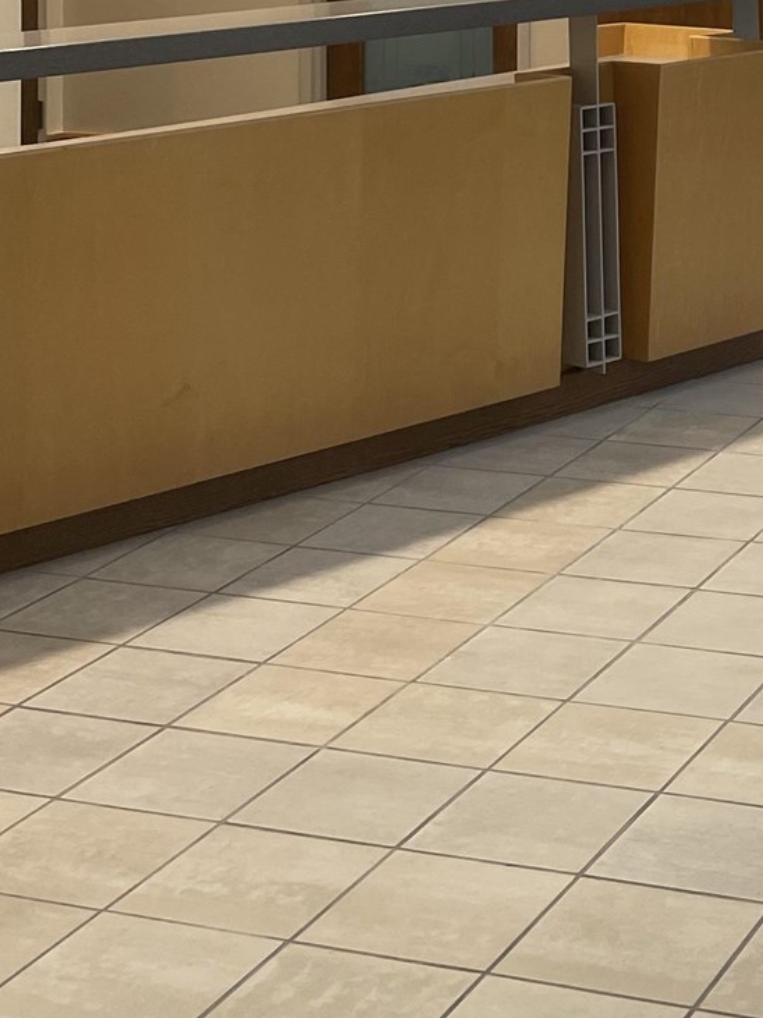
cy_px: -266
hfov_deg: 17.5
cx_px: 805
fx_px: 2411
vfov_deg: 21.7
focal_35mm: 82
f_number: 1.6
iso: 64
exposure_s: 1/120
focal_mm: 4.2
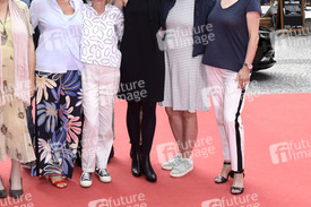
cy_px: 66
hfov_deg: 31.0
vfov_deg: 21.1
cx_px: 88
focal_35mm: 64
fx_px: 553
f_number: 6.3
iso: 125
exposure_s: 1/60
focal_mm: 26
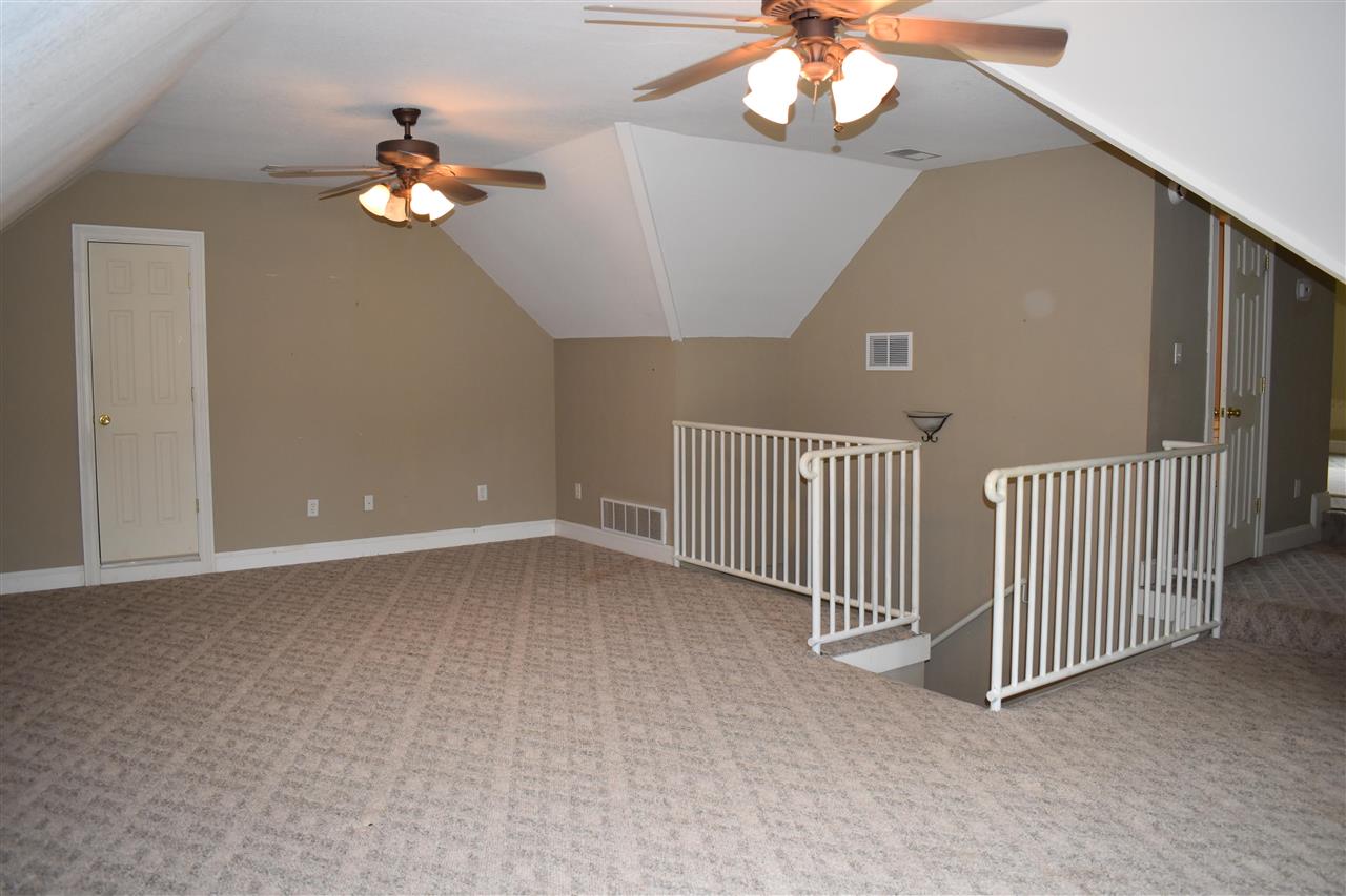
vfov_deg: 47.9
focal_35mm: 27
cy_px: 448
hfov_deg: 67.4
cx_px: 673
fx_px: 1009
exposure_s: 1/80
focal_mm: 18
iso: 800
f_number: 4.5
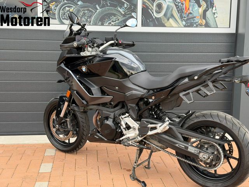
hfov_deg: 39.7
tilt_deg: -7.5
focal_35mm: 48
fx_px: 345
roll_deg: -0.3
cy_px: 94
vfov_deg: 30.3
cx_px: 124
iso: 100
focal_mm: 6.76
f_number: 1.78
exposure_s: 1/587
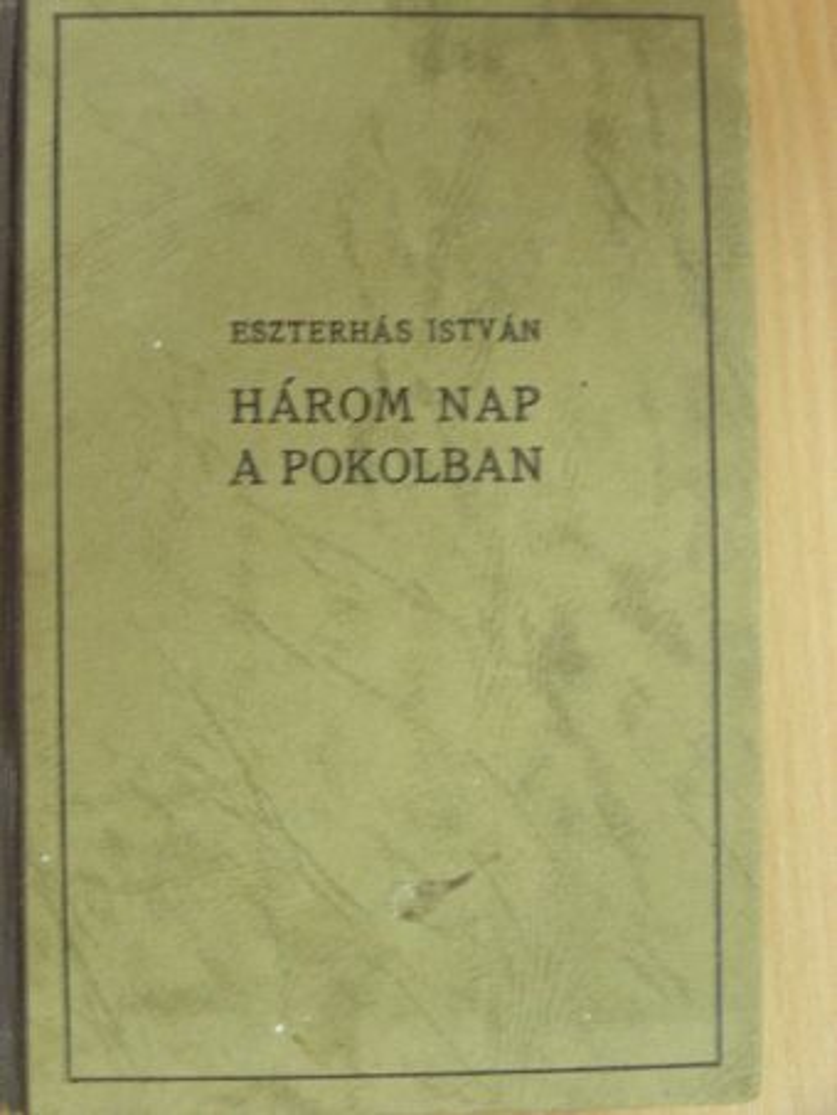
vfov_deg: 27.8
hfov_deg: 21.0
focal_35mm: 70
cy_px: 558
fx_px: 2256
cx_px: 418
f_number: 3.5
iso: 200
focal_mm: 11.7
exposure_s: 1/9
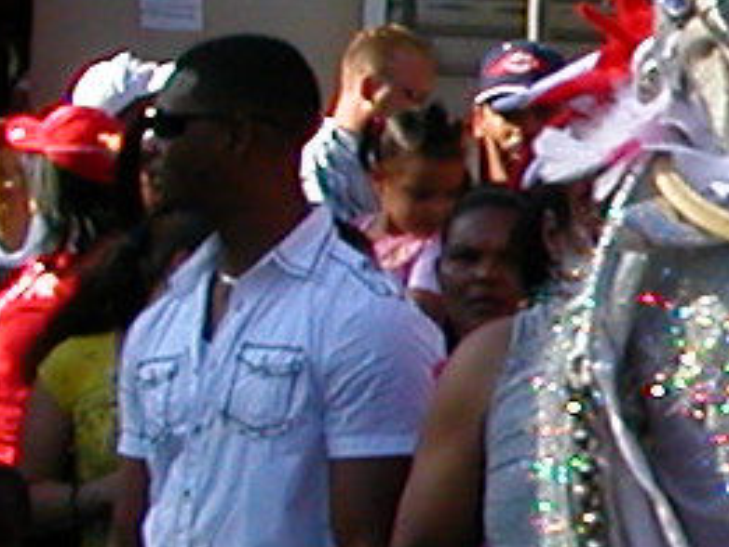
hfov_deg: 8.2
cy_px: 399
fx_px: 4783
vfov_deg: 6.5
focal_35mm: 227
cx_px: 1600
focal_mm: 5.6
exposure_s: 1/309
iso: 100
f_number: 4.5
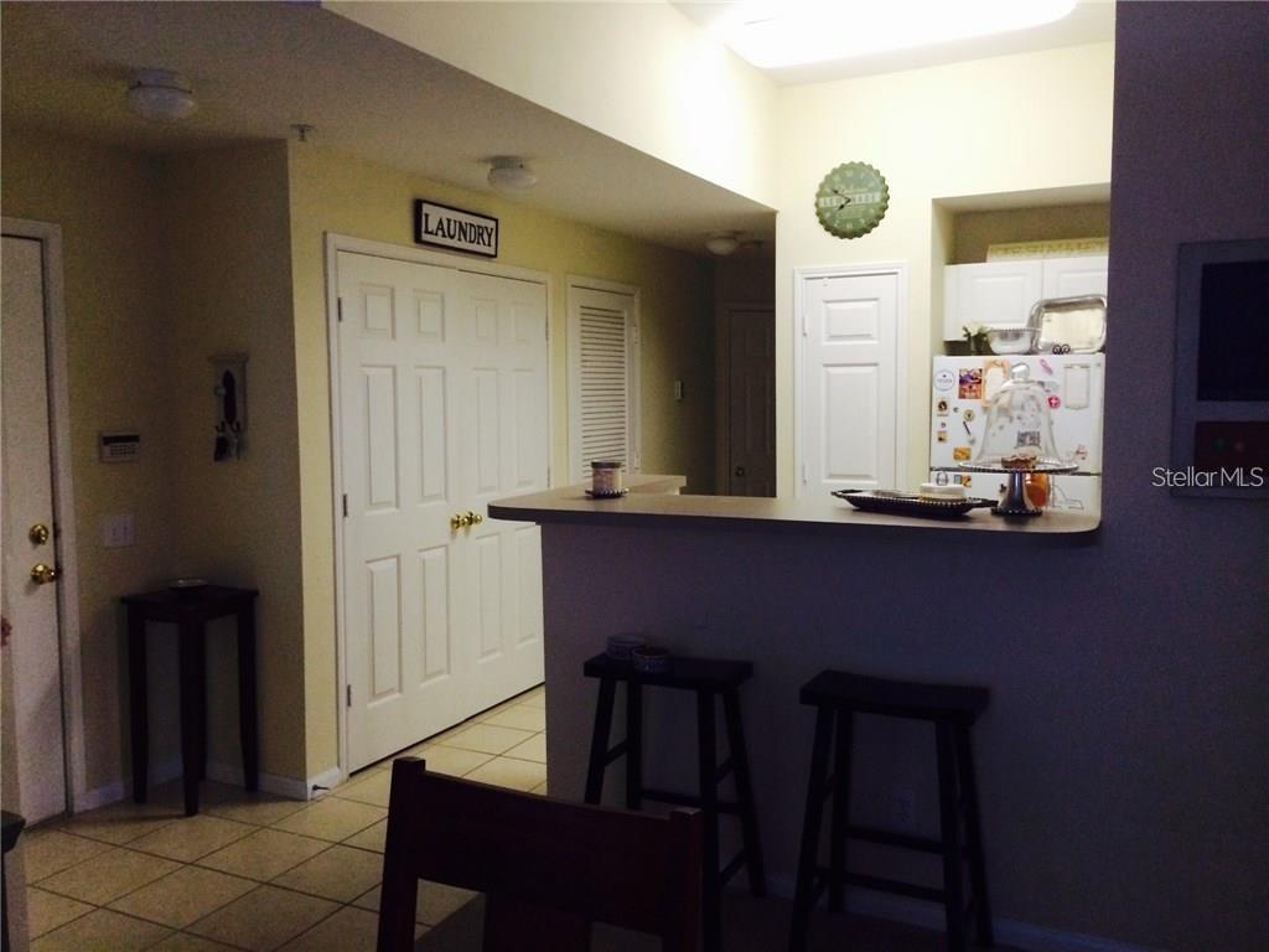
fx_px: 1100
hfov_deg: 60.0
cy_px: 476
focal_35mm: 30
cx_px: 634
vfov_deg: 46.8
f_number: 2.2
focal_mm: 4.12
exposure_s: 1/30
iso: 320
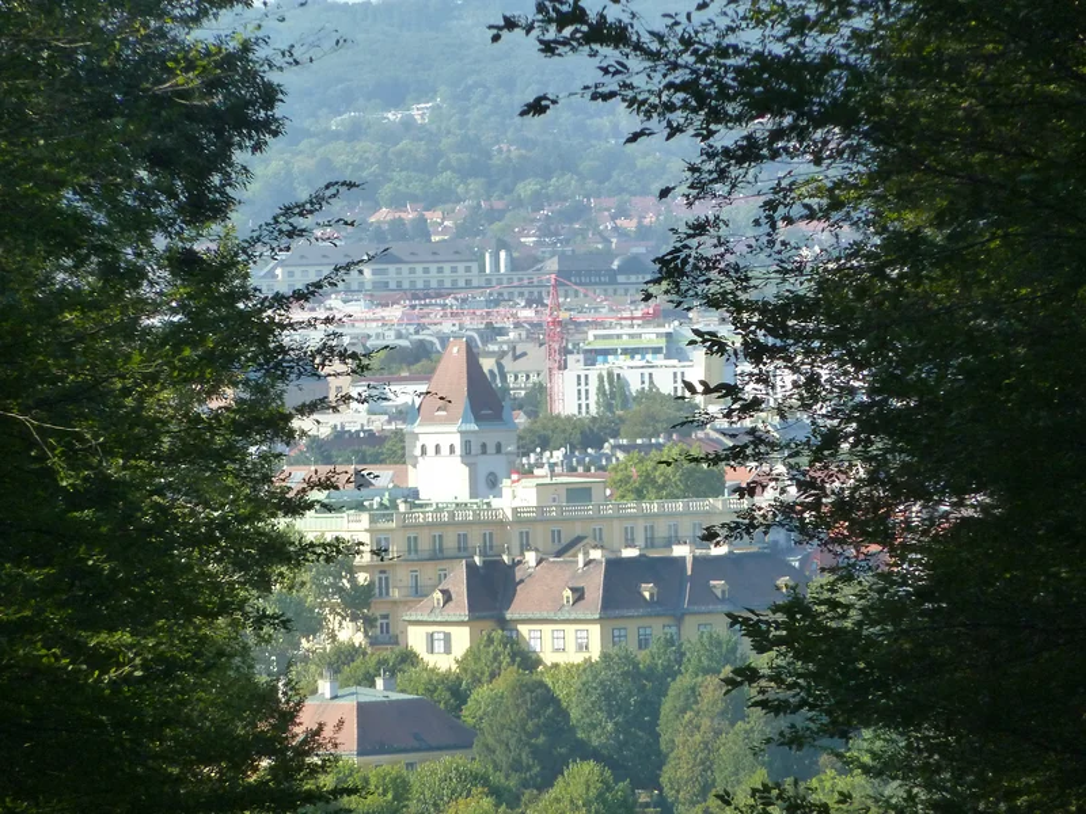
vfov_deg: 4.9
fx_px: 9569
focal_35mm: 305
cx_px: 543
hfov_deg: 6.5
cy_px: 407
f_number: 4.9
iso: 250
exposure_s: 1/400
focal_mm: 49.2
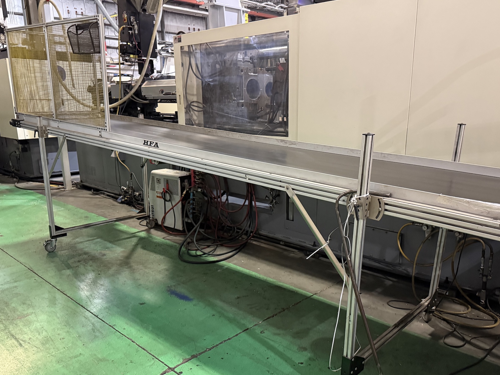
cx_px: 269
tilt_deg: -14.5
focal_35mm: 29
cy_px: 219
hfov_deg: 61.6
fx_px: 419
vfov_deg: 48.0
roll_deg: -0.1
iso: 1000
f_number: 1.78
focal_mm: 6.76
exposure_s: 1/40
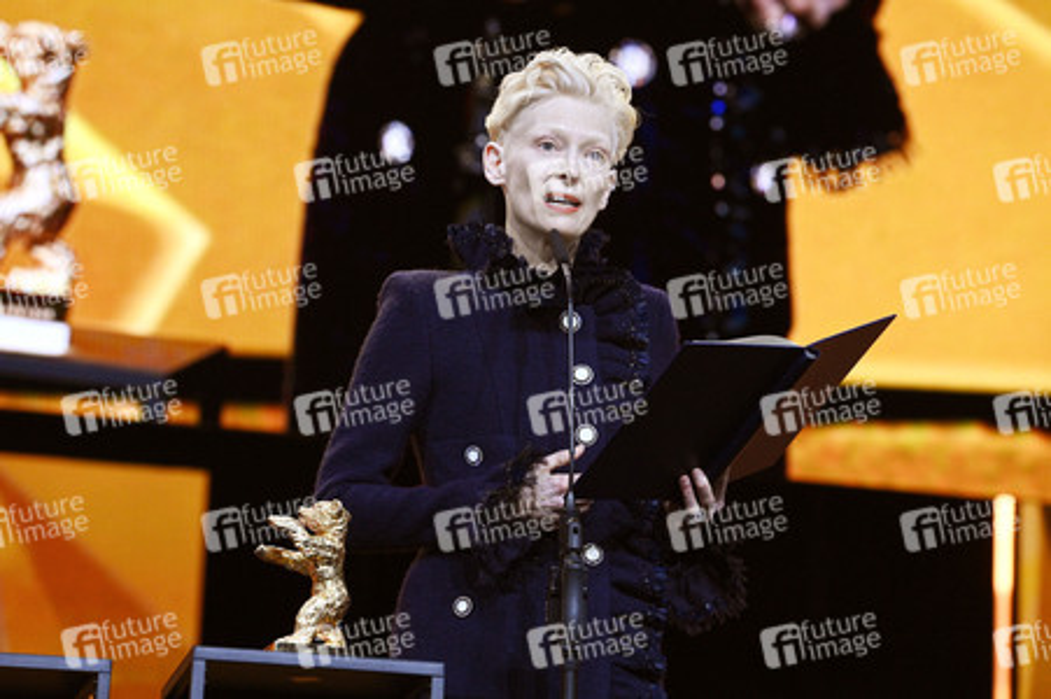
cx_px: 526
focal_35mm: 155
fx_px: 4522
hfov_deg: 13.3
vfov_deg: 8.8
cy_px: 350
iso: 6400
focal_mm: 155
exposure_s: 1/250
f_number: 5
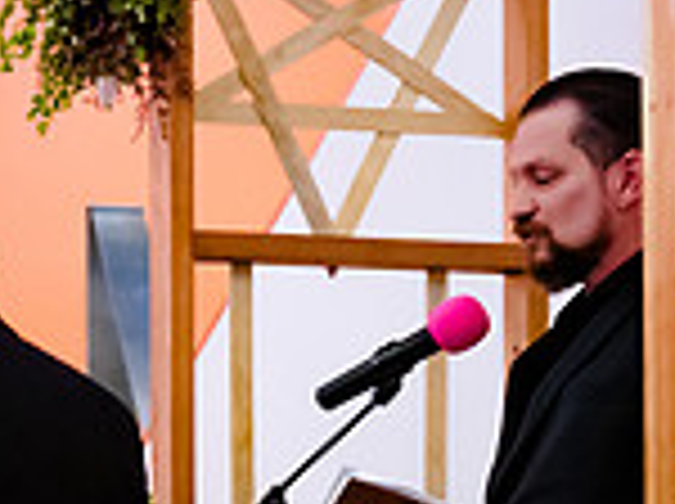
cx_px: 113
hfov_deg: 9.7
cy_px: 652
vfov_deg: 7.2
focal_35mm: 203
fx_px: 3952
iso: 4000
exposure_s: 1/250
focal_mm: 45
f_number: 2.8
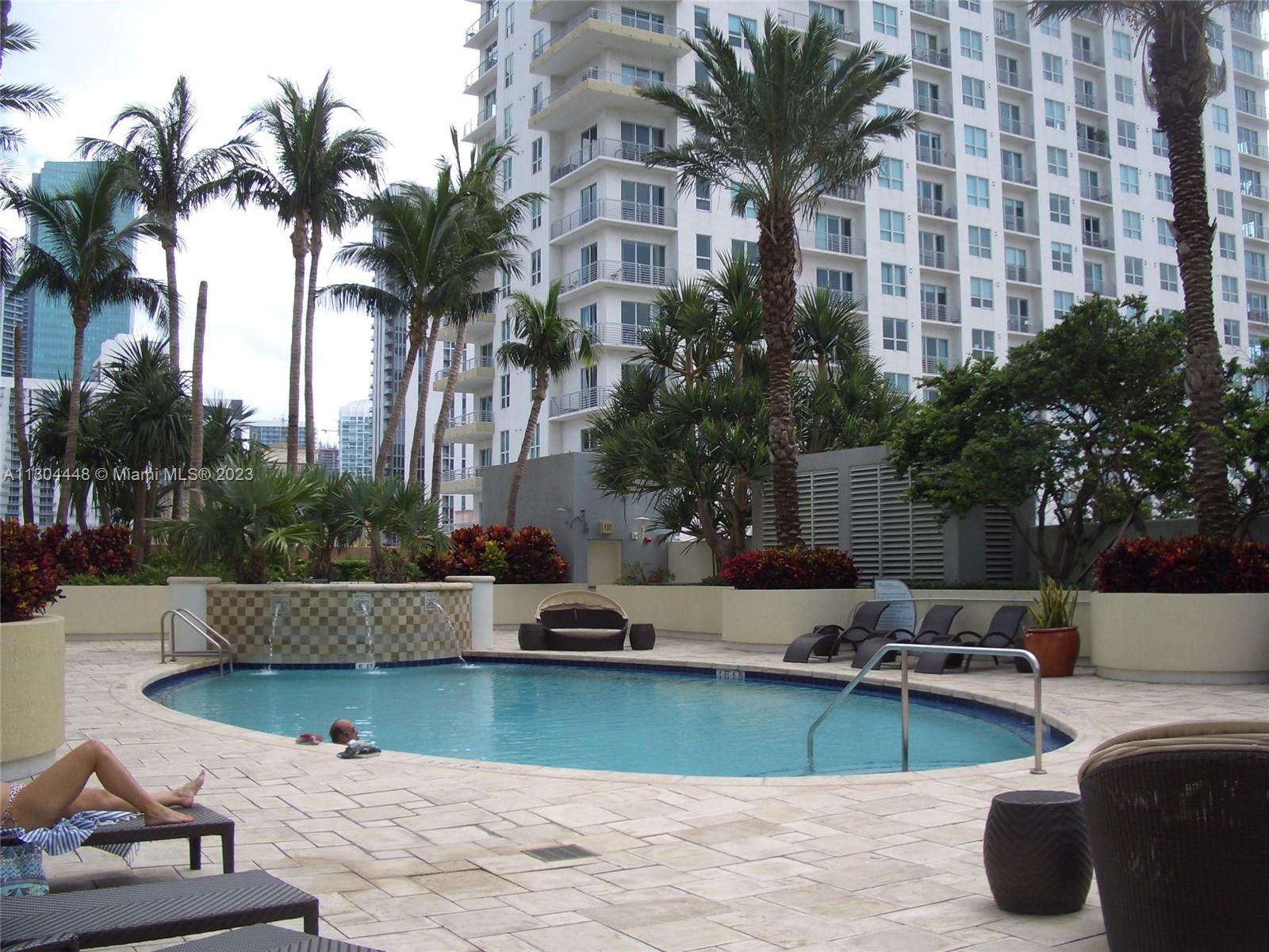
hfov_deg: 52.6
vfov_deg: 40.7
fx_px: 1283
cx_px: 634
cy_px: 476
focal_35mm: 35
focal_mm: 5.8
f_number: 4.3
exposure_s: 1/250
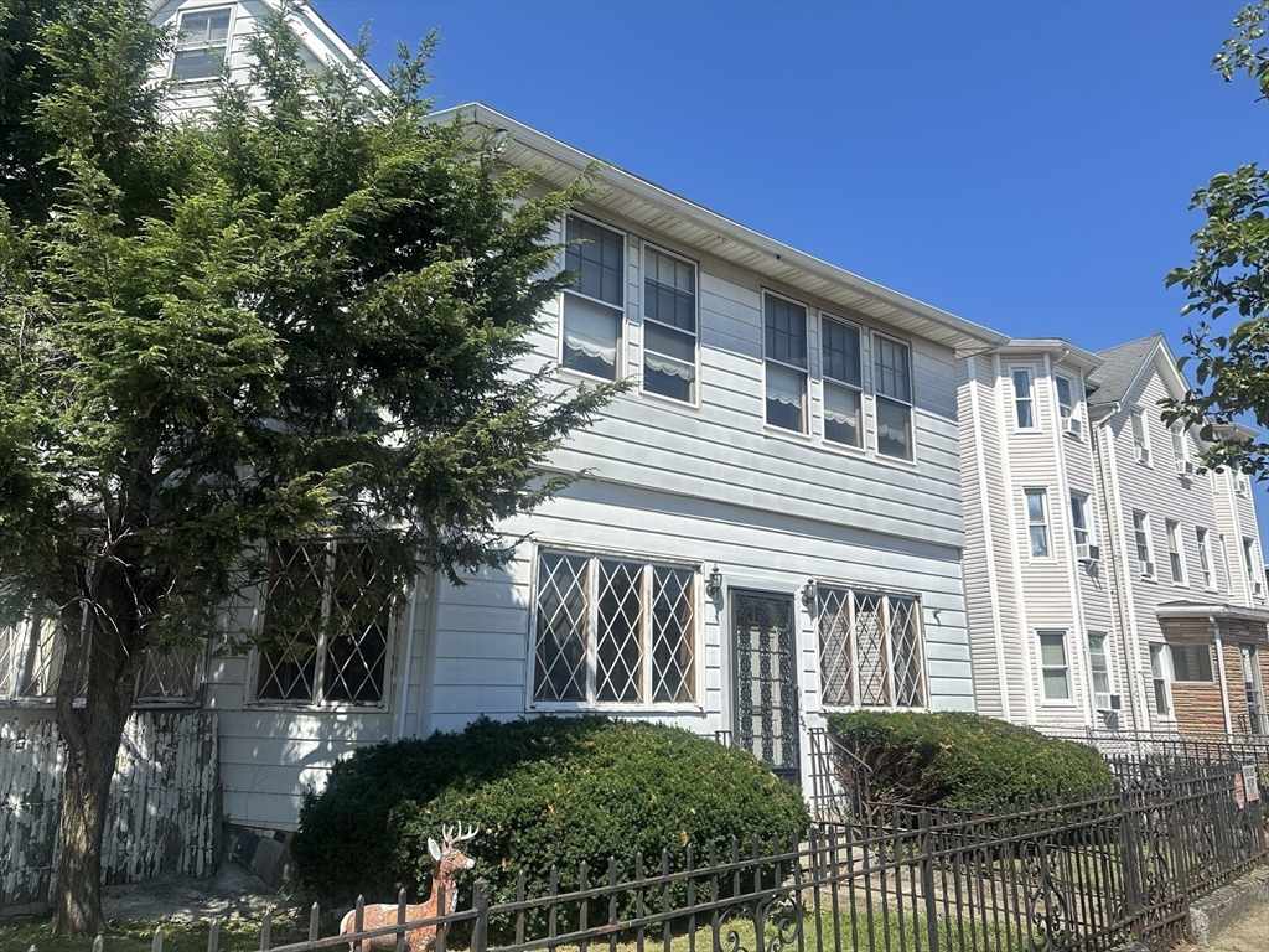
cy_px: 476
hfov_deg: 71.6
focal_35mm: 24
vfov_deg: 56.8
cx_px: 634
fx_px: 880
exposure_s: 1/1916
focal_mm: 6.86
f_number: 1.78
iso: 80
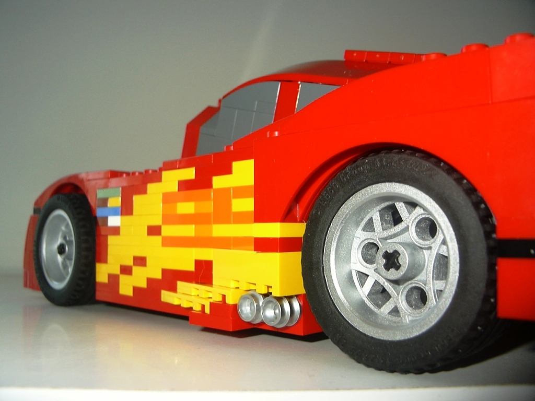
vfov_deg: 40.7
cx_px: 268
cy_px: 200
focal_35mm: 35
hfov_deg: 52.6
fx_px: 541
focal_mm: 5.4
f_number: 2.8
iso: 100
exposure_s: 1/64.1
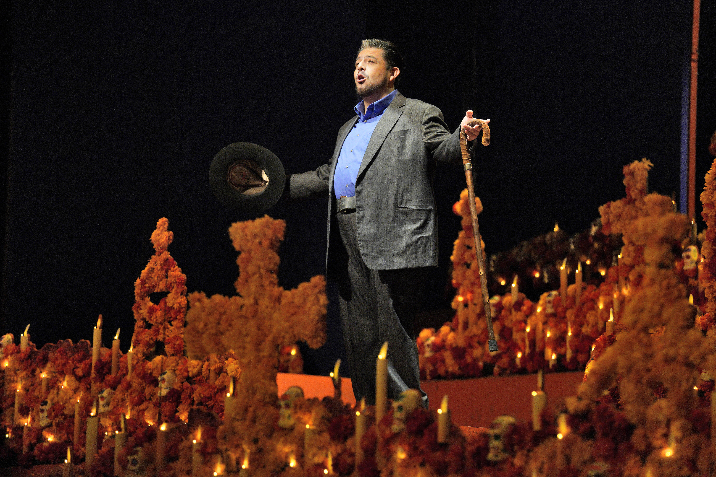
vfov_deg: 7.8
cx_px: 358
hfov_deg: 11.7
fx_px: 3500
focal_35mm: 176
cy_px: 238
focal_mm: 176
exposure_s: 1/100
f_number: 4.5
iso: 4000
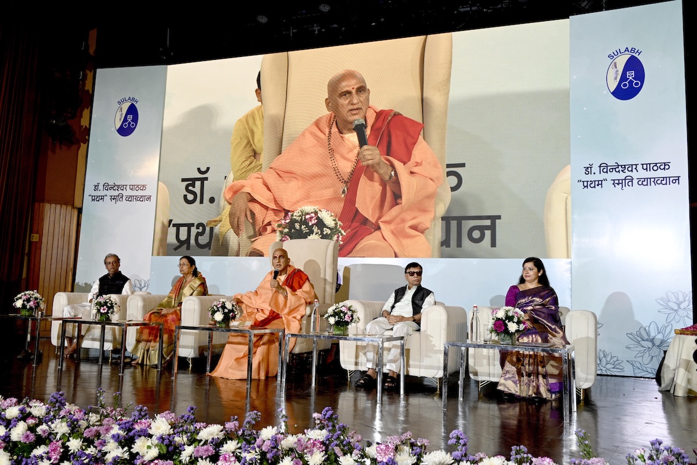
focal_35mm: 32
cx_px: 348
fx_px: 620
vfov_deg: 41.1
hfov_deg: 58.7
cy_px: 232
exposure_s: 1/160
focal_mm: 32
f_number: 6.3
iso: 800
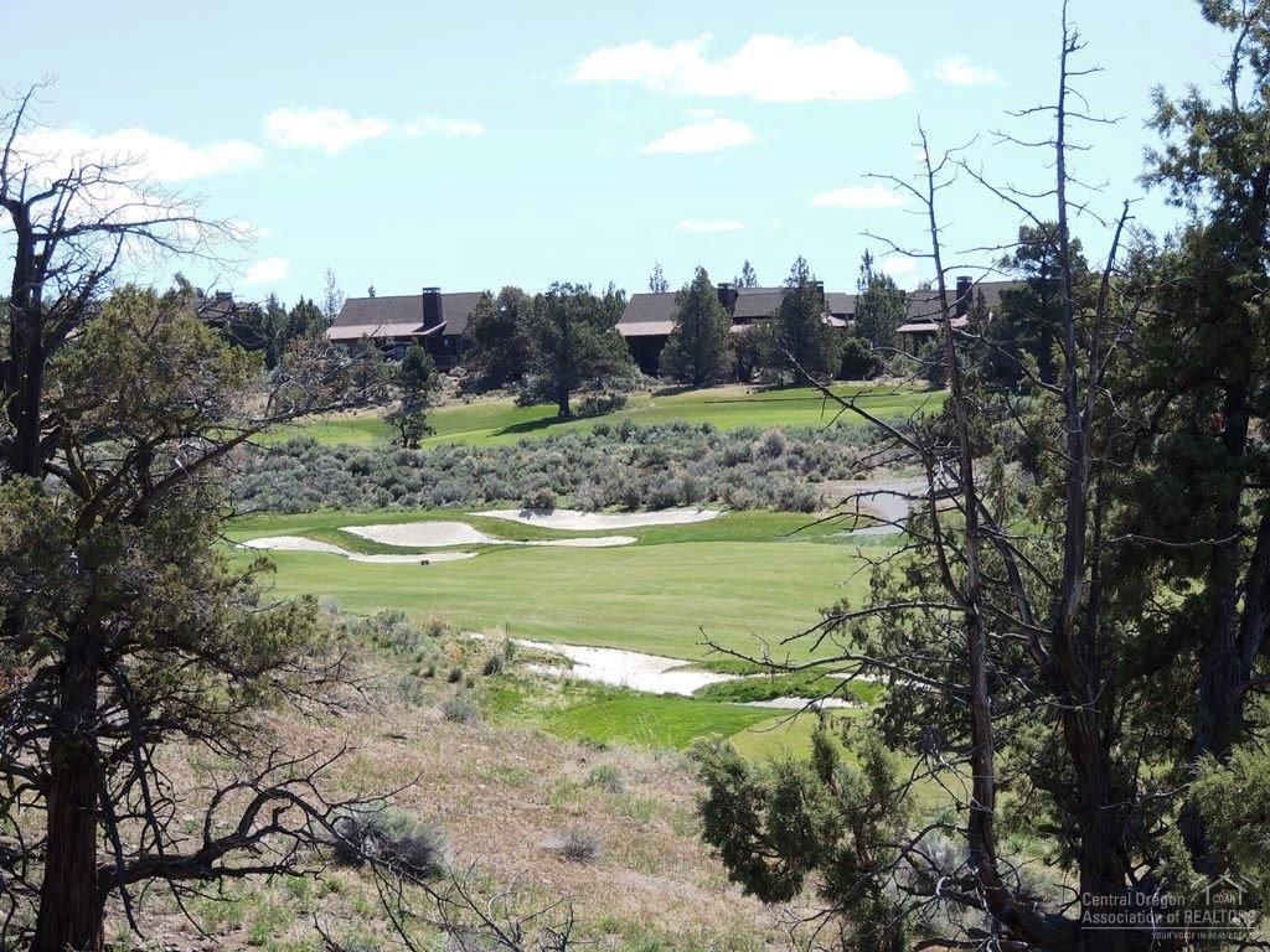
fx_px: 5320
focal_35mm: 145
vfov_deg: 10.2
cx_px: 635
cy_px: 476
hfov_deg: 13.6
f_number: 4.4
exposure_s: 1/500
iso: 100
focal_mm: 25.8
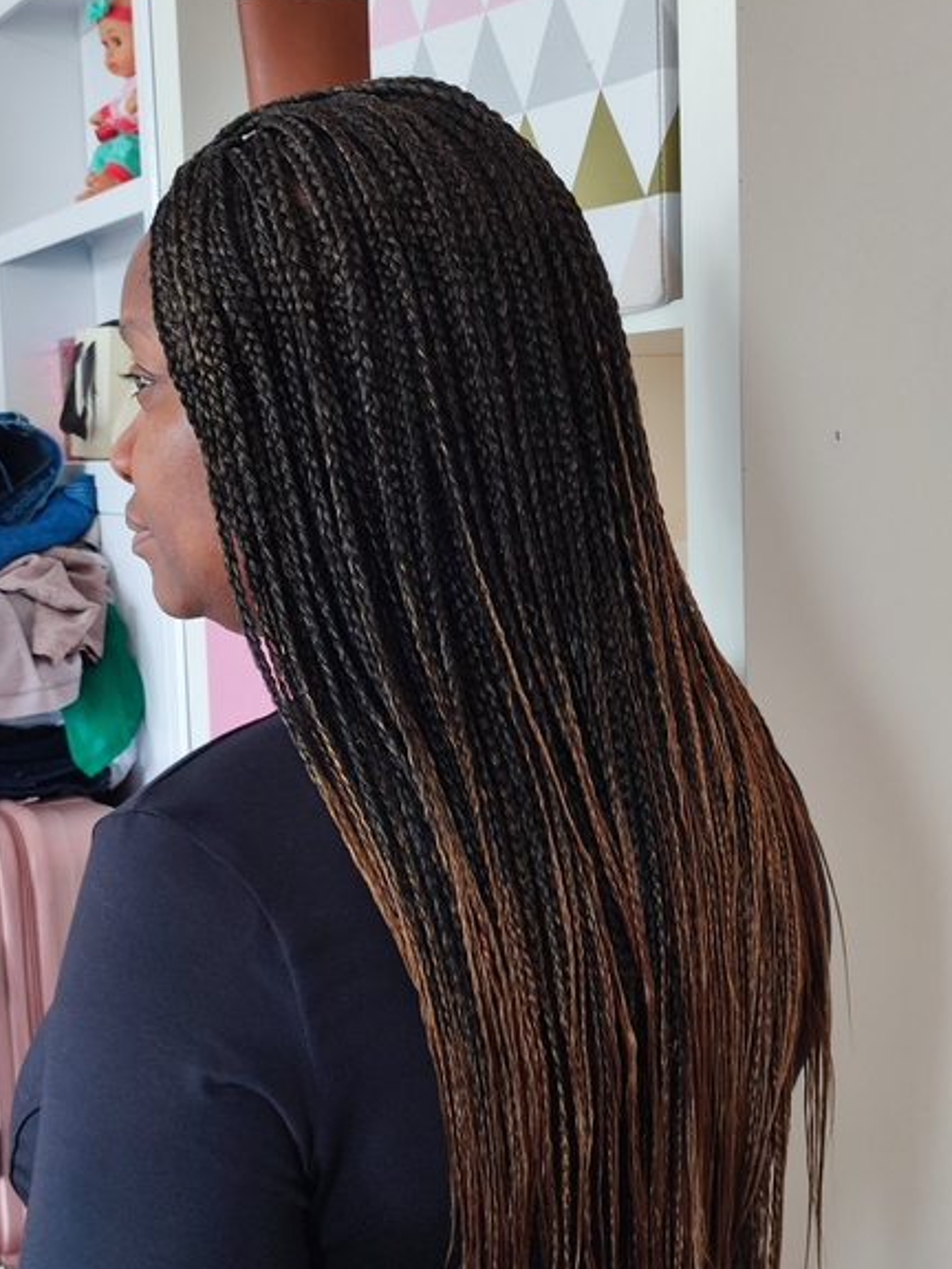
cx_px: 474
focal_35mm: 25
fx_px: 917
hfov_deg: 54.9
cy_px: 632
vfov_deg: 69.4
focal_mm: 5.89
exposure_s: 1/33
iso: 420
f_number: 1.89
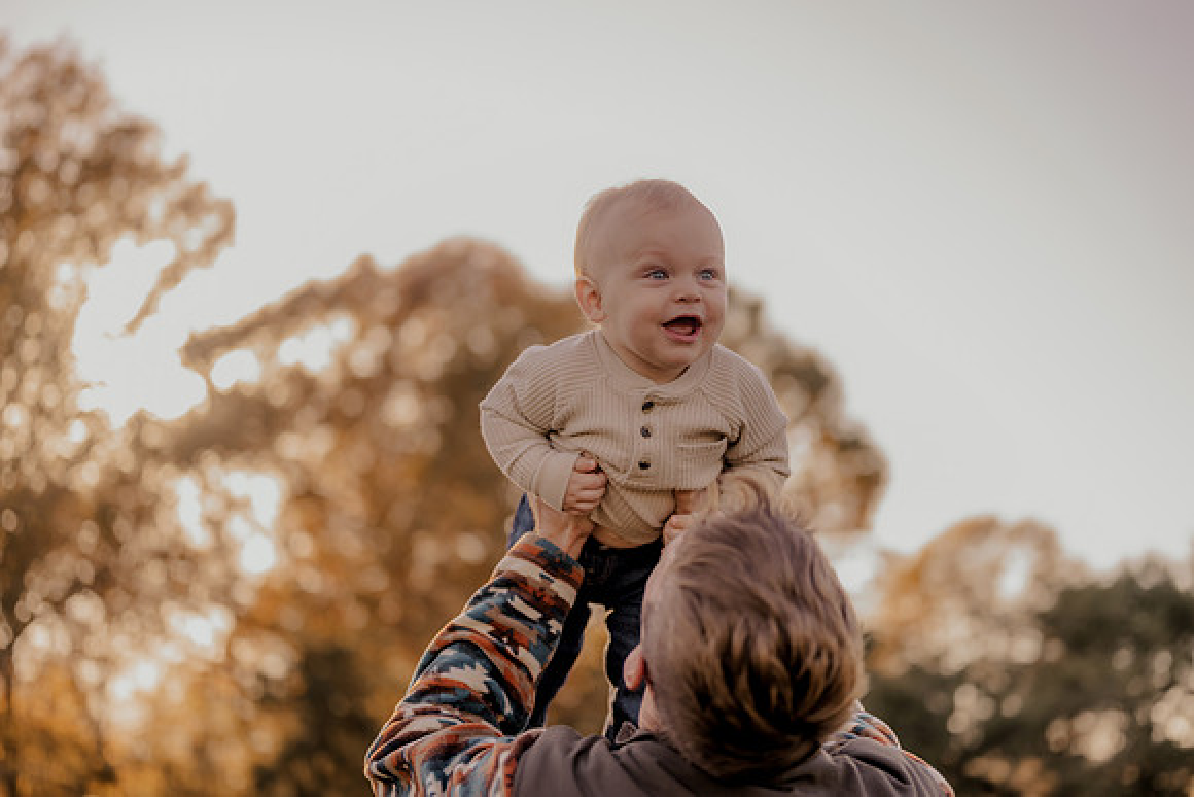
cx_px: 597
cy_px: 398
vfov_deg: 27.0
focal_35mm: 50
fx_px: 1659
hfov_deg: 39.6
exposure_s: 1/1600
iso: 250
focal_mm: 50
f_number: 1.8
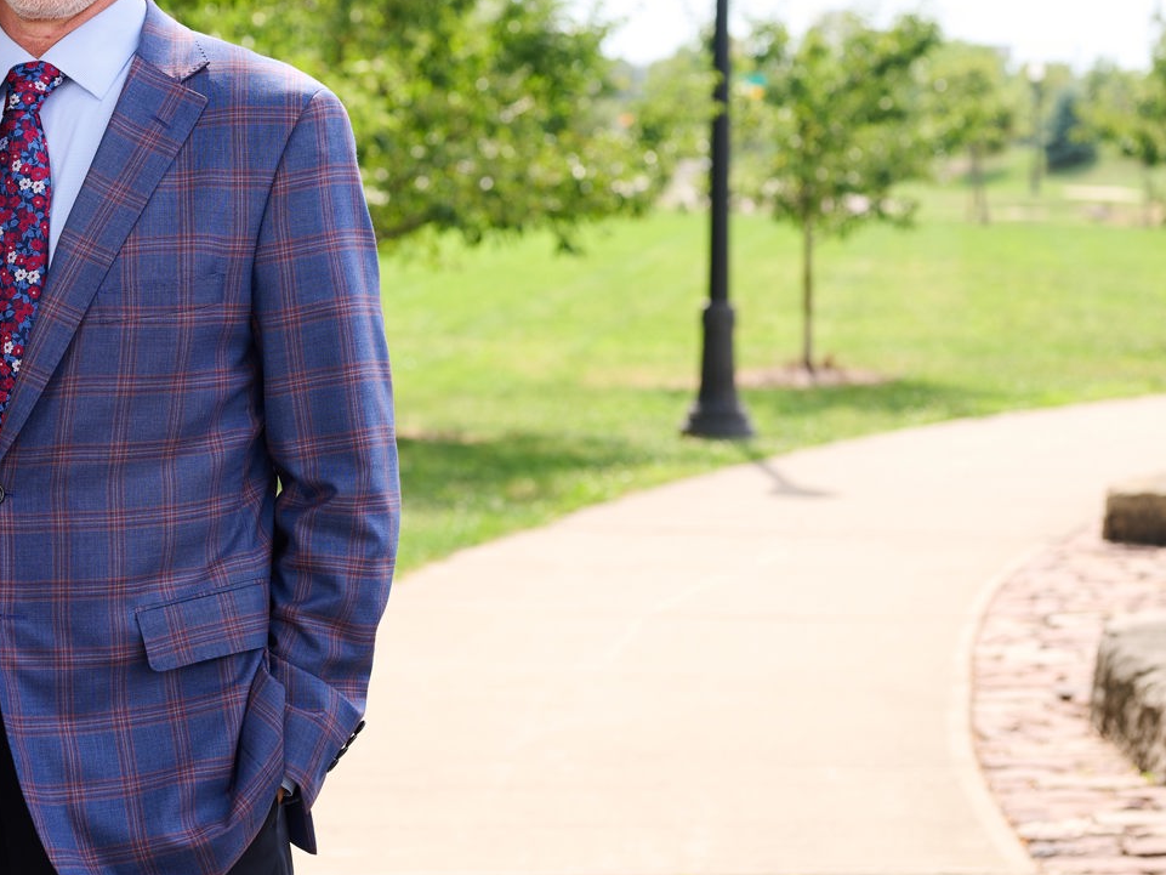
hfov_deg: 20.4
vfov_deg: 15.4
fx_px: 3234
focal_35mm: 96
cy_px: 303
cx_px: 389
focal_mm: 50
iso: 64
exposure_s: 1/200
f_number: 4
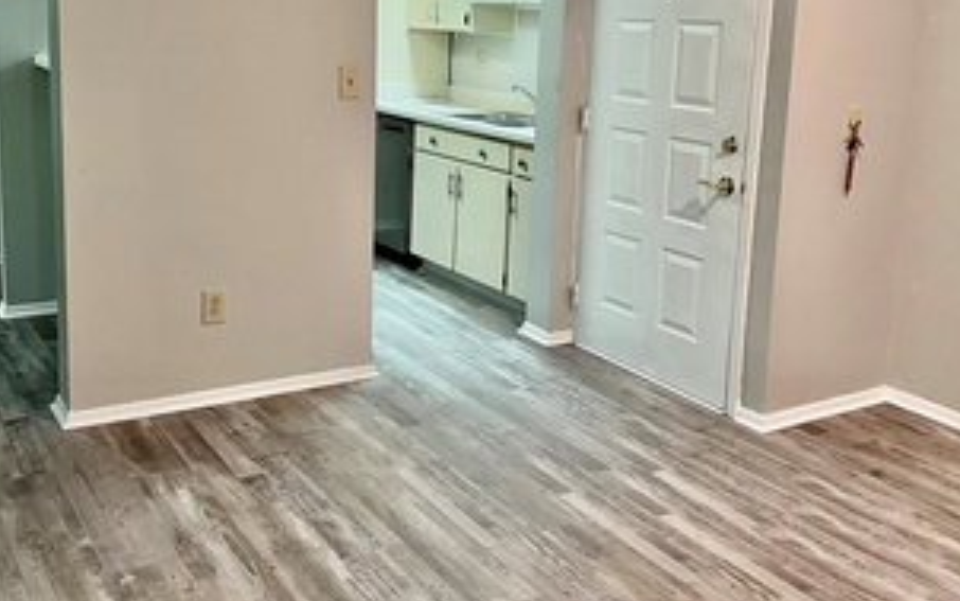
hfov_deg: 50.4
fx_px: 1021
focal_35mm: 39
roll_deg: -2.3
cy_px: 194
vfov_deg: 32.5
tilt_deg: -9.7
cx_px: 497
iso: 160
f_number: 1.5
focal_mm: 5.7
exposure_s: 1/60
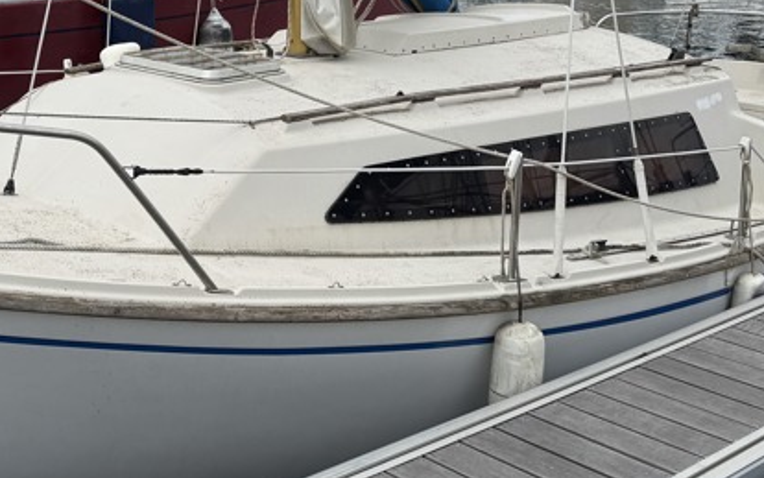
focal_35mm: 59
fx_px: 1229
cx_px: 129
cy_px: 137
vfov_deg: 21.9
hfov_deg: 33.3
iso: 80
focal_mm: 6.76
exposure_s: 1/4405
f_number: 1.78
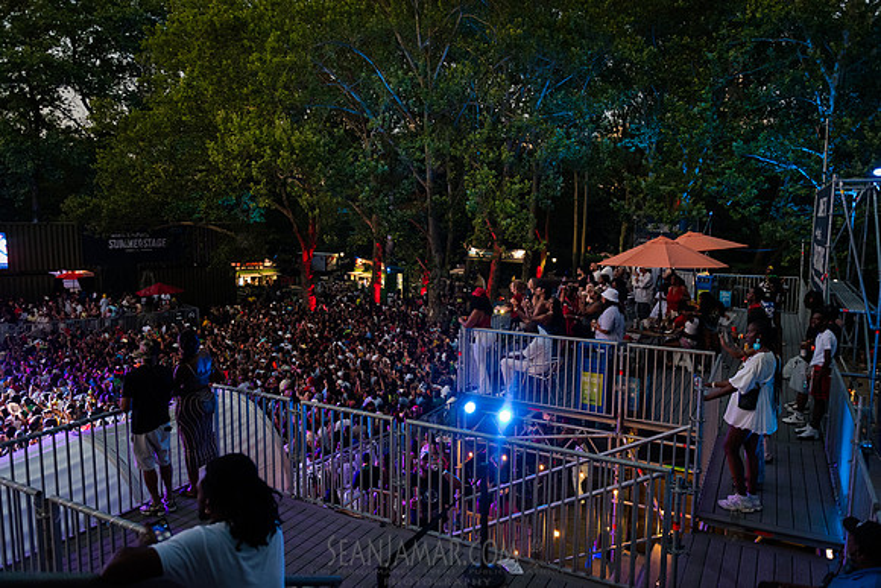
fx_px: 619
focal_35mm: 25
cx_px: 454
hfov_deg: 70.8
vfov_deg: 50.8
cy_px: 294
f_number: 2.8
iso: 4000
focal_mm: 24
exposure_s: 1/200
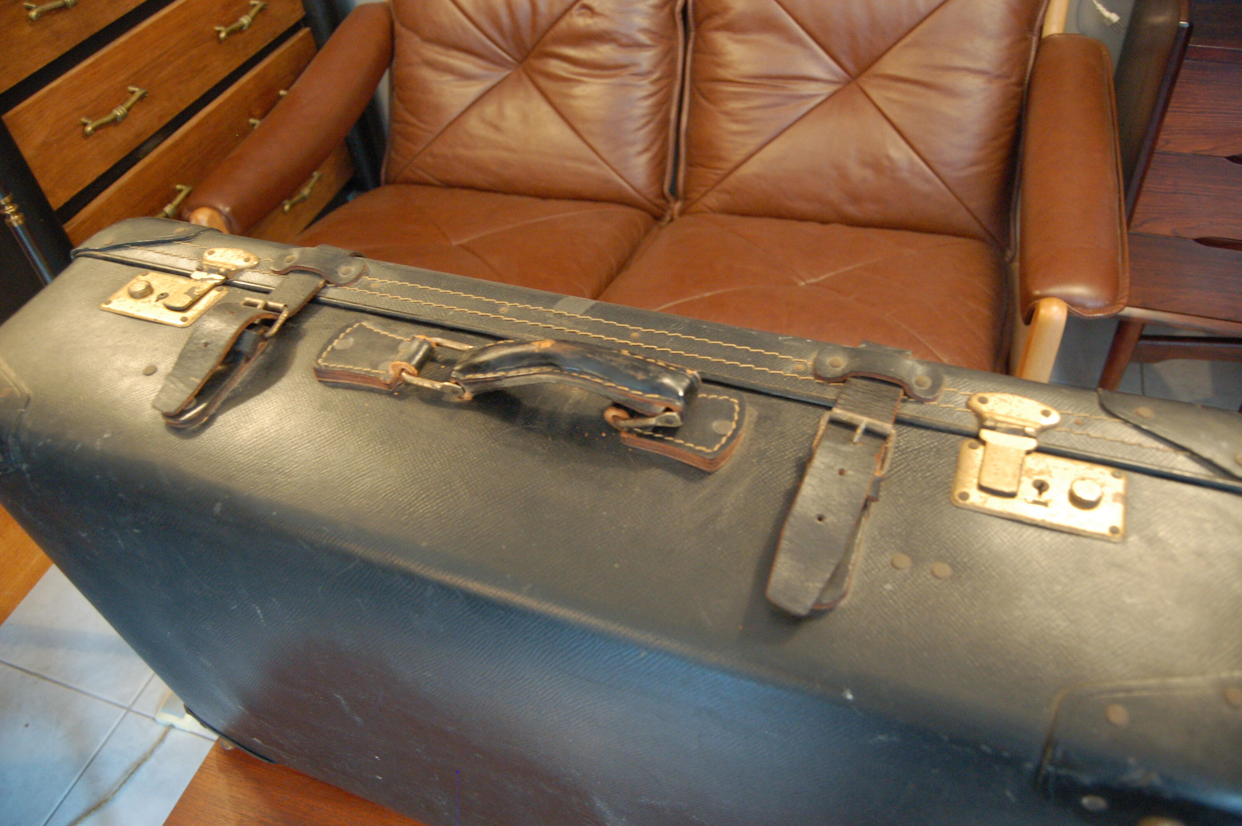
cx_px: 621
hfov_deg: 67.4
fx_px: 931
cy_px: 413
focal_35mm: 27
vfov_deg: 47.8
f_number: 3.5
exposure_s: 1/20
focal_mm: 18
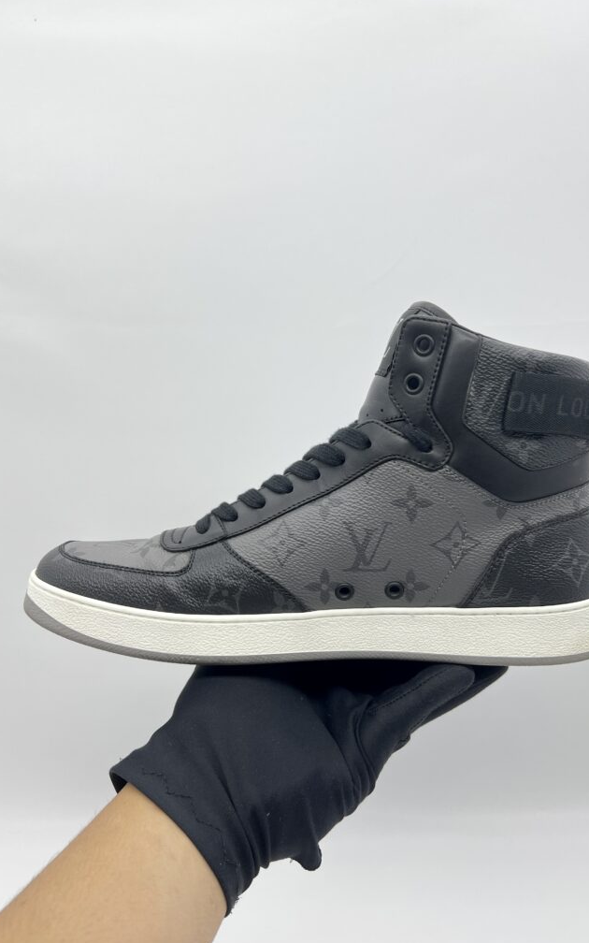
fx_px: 719
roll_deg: +0.4
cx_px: 332
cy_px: 476
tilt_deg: -11.5
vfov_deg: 66.5
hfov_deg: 44.4
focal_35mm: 28
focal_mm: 5.7
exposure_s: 1/116
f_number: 1.5
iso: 32
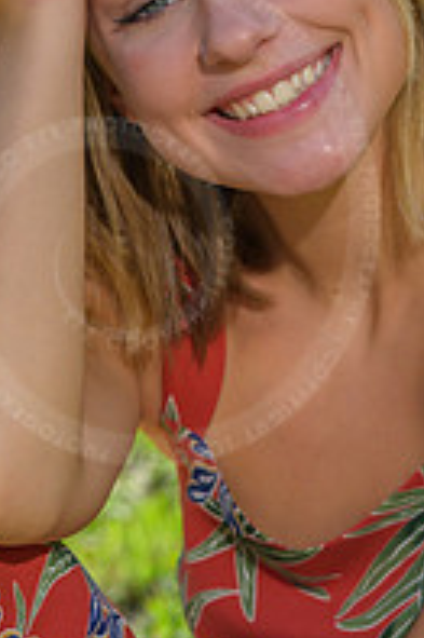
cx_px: 157
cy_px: 327
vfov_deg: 10.6
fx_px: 3433
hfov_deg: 7.1
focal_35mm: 194
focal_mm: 85
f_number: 5.6
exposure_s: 1/1600
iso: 200
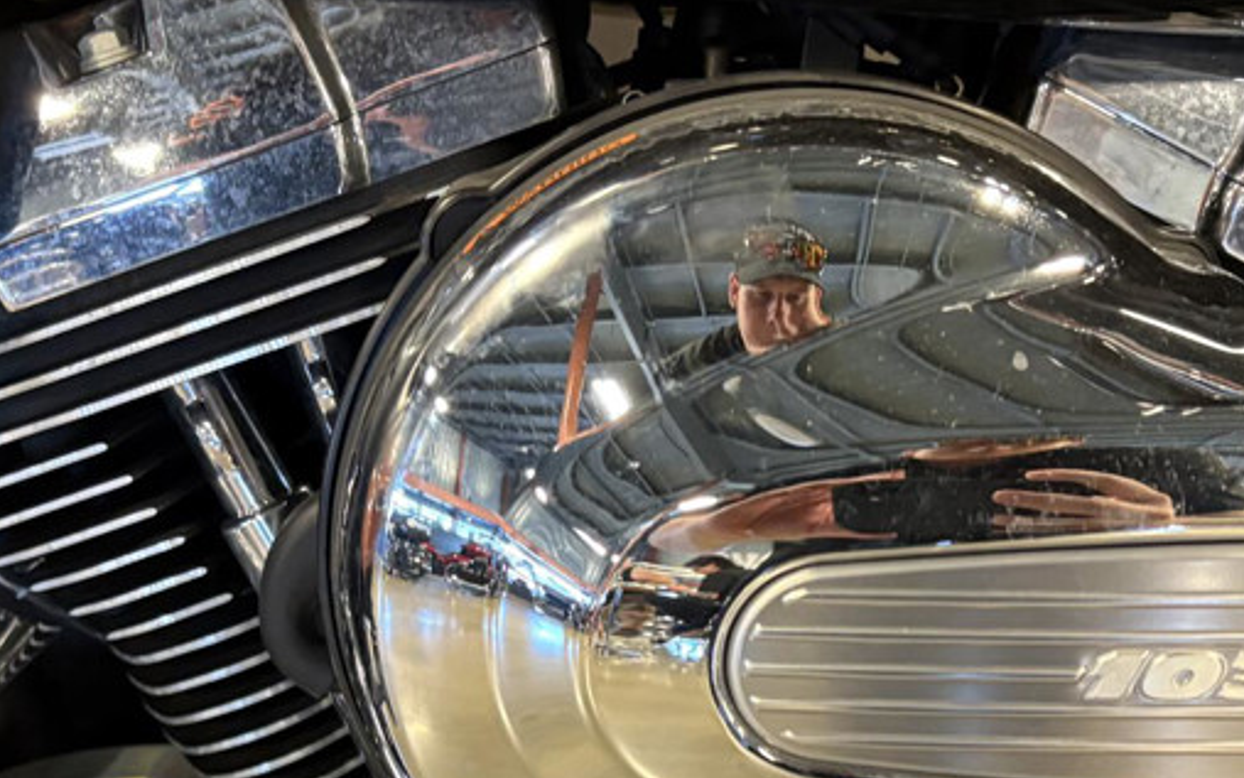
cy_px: 744
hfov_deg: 35.1
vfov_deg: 21.7
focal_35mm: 58
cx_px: 676
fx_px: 1967
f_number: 1.6
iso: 400
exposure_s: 1/40
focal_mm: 5.96
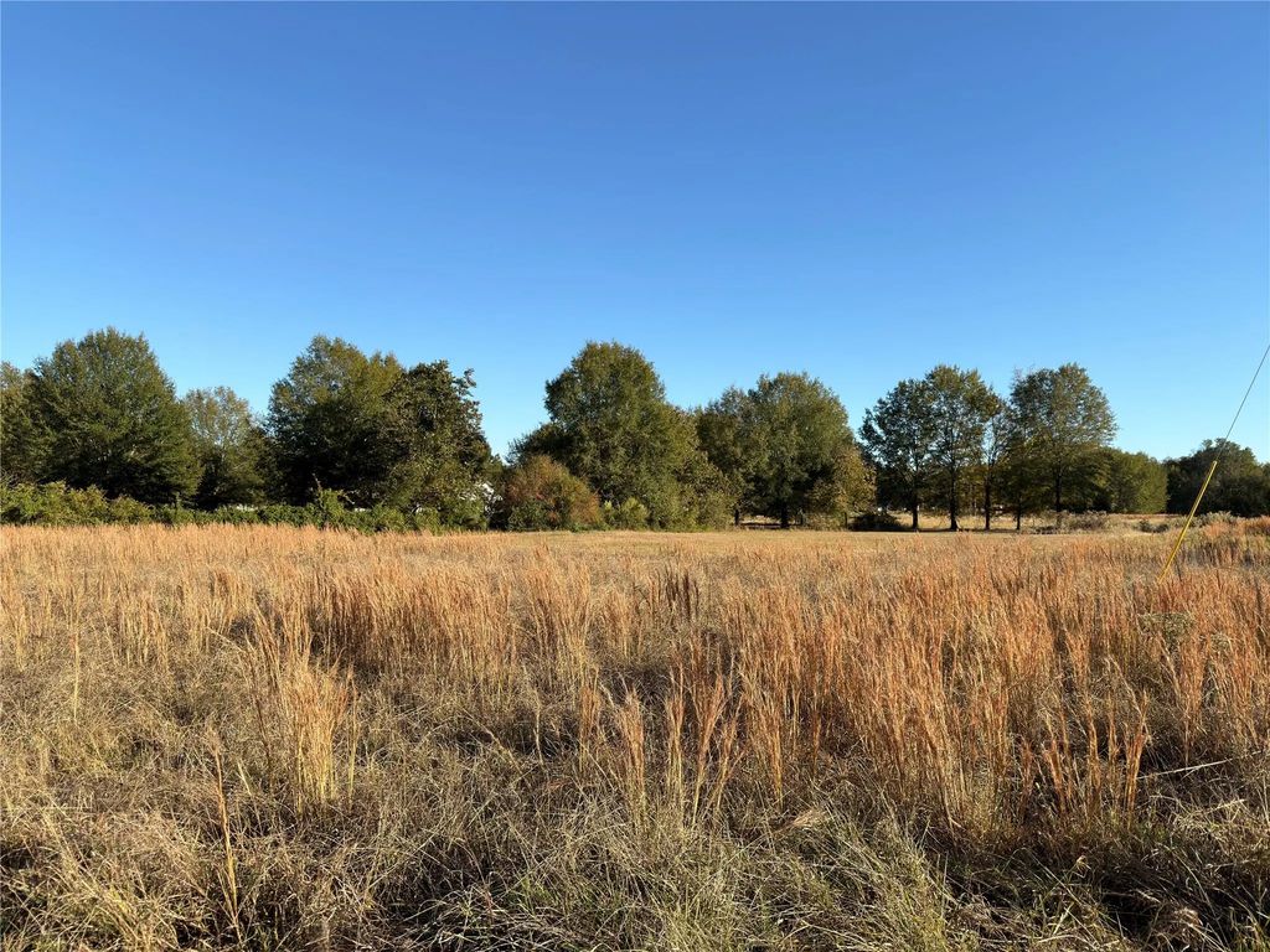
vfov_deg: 56.8
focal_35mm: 24
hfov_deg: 71.6
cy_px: 476
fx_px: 881
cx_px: 635
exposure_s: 1/2597
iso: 64
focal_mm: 6.76
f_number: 1.78
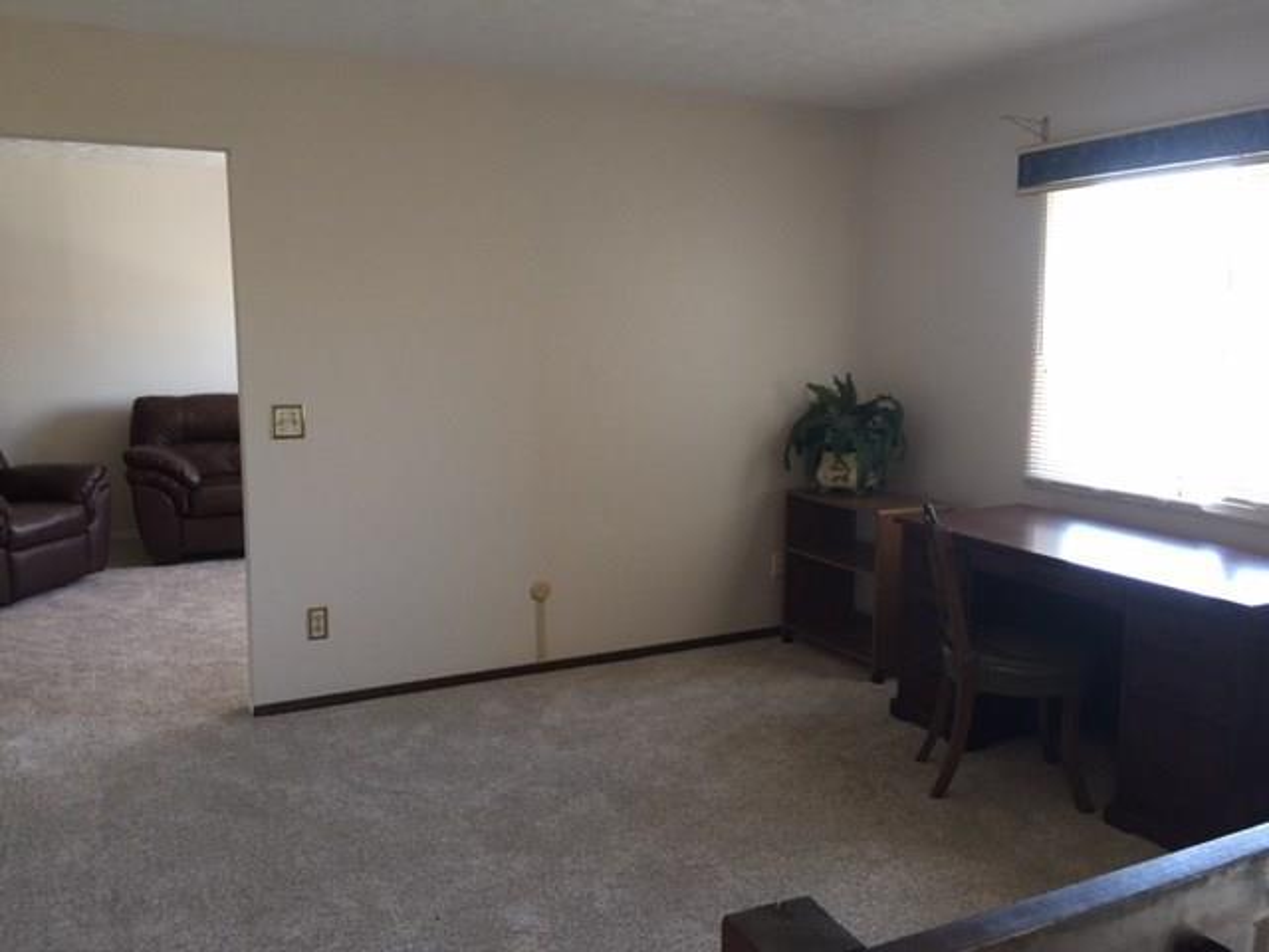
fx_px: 1063
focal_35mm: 29
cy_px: 476
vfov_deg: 48.2
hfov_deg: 61.7
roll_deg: -1.5
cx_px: 634
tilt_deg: -6.5
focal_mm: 4.15
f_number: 2.2
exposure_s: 1/30
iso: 125
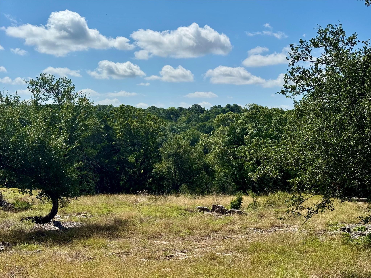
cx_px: 186
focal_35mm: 48
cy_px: 139
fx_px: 514
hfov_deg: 39.7
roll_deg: -0.4
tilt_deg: -1.8
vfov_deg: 30.3
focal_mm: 6.76
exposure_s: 1/9009
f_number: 1.78
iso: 64
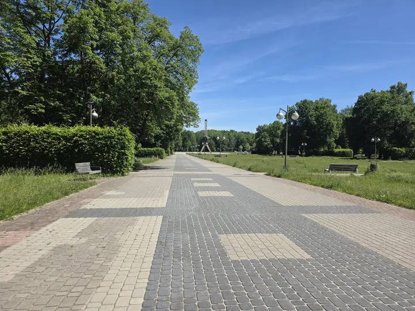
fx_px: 276
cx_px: 208
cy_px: 156
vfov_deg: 58.9
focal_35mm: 23
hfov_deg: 73.9
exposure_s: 1/5447
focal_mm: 6.3
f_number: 1.7
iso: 80
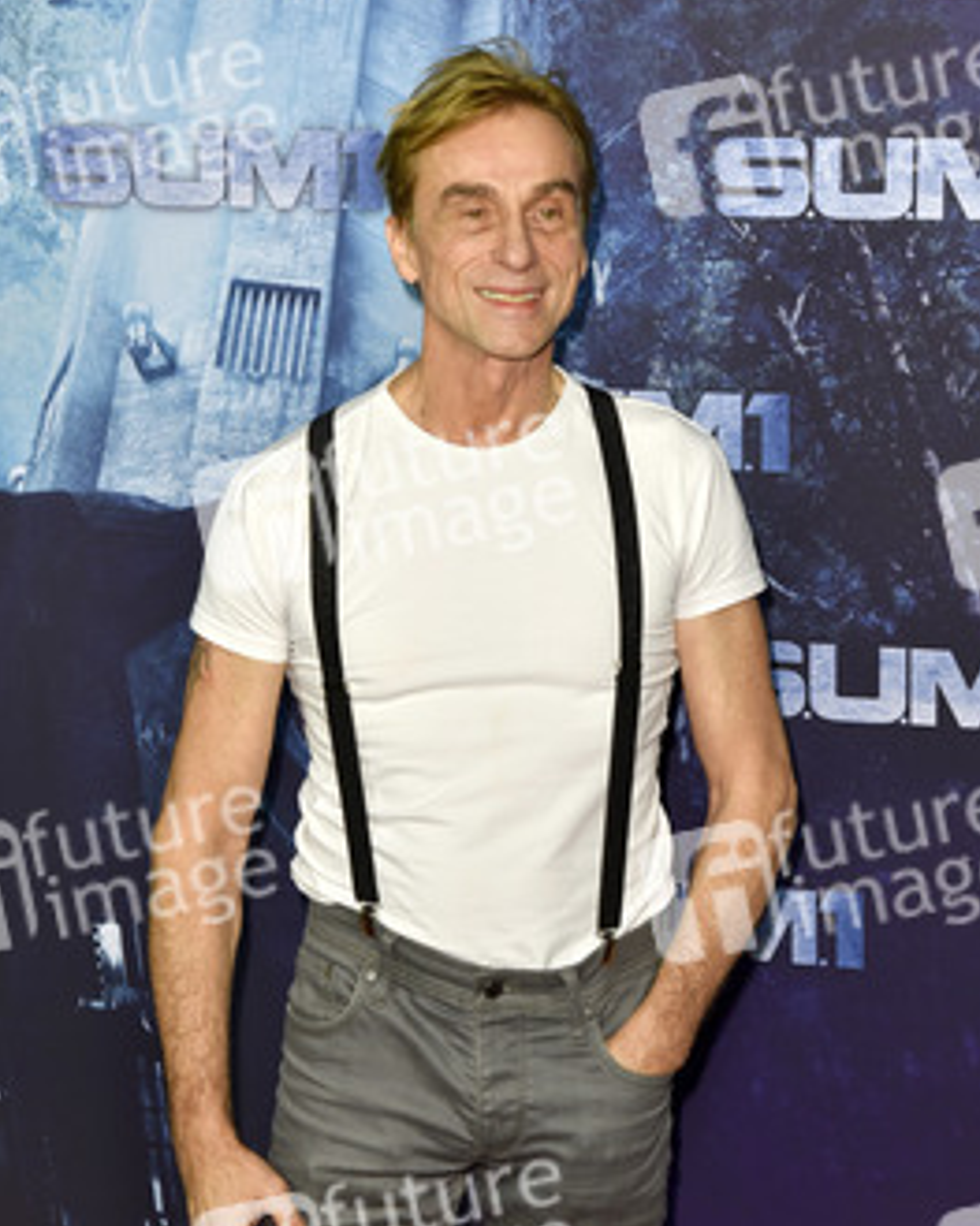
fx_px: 3228
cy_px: 689
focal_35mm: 89
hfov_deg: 17.3
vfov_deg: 21.5
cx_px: 492
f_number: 5.6
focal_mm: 78
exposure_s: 1/200
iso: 800
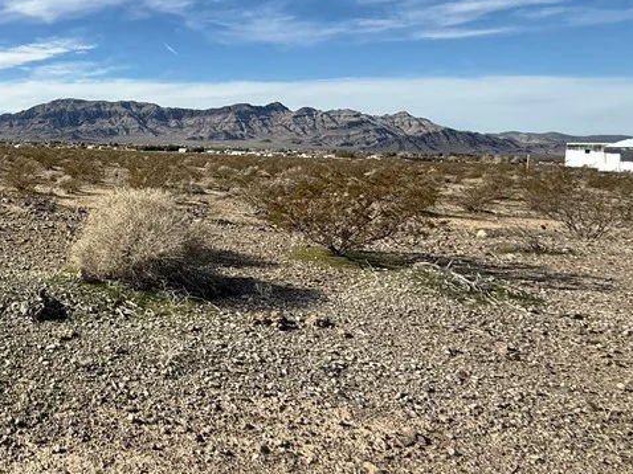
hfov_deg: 47.2
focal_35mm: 30
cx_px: -32
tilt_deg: -1.9
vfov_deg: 46.1
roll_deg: -2.1
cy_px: 159
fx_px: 548
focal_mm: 2.22
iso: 50
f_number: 2.2
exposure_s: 1/2841
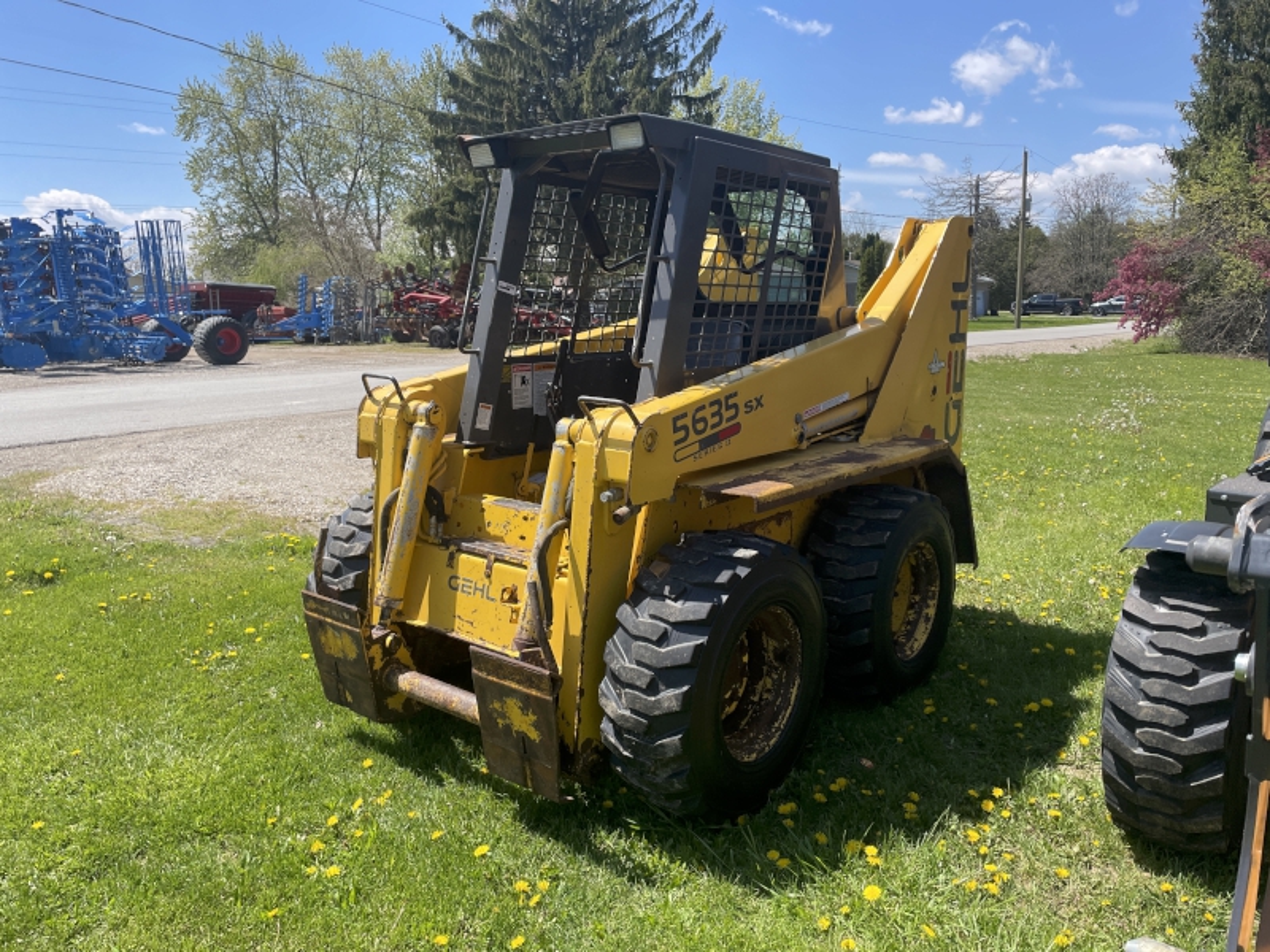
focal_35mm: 26
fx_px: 954
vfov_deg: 53.1
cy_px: 476
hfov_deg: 67.3
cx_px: 635
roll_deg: -2.8
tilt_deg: -5.2
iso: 32
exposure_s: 1/1916
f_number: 1.6
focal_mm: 4.2
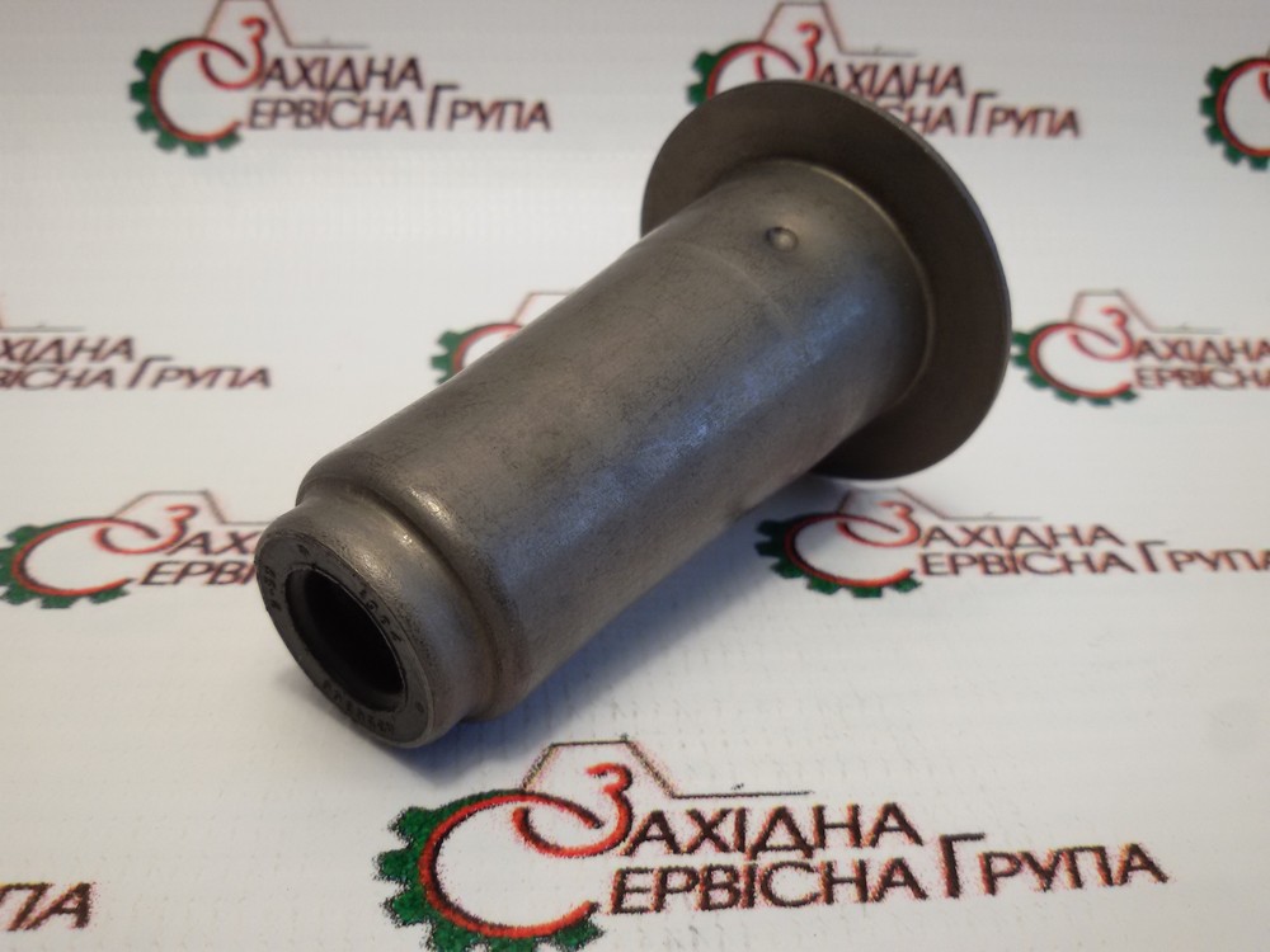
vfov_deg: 45.4
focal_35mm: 31
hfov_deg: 58.4
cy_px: 476
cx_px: 635
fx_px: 1137
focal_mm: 2.93
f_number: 2.4
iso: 40
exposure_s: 1/50
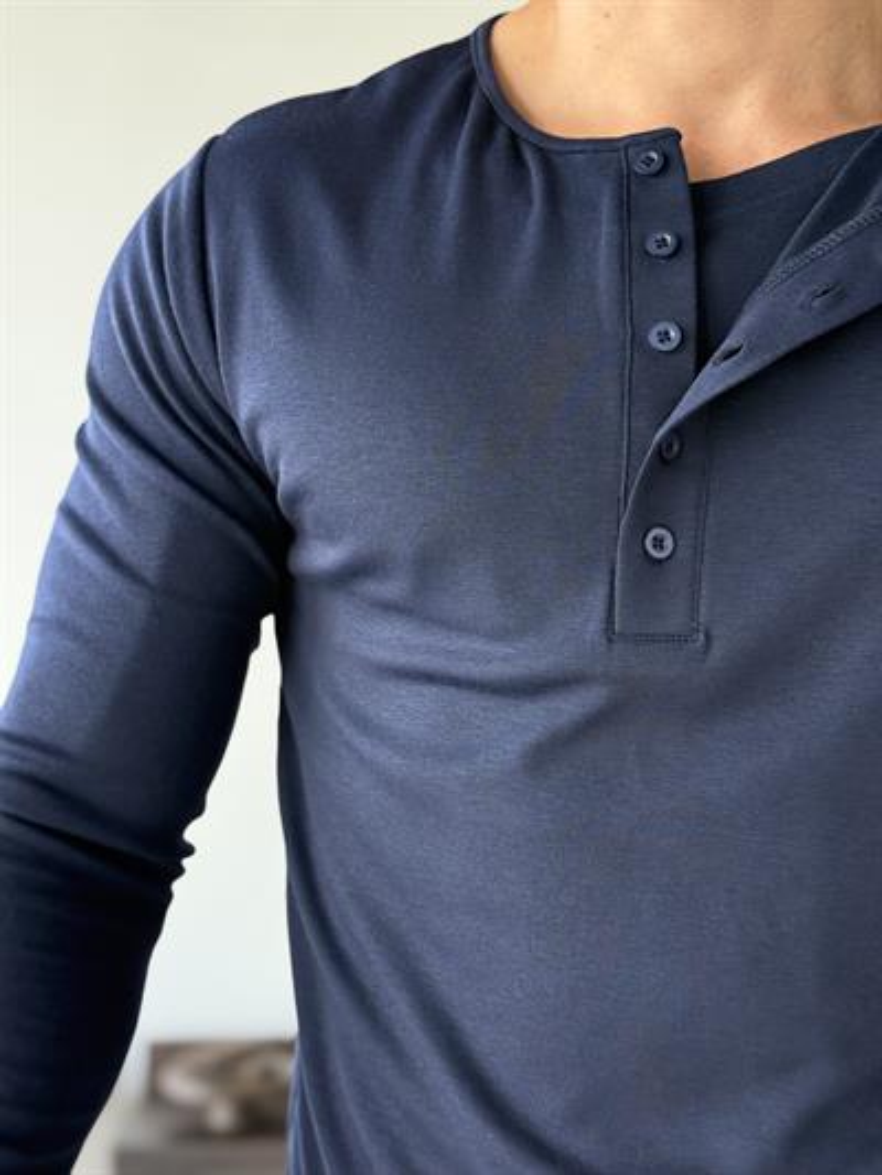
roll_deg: +0.1
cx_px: 441
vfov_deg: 39.6
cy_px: 588
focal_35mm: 48
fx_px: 1630
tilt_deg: +2.0
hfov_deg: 30.3
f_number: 1.78
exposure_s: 1/236
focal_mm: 6.76
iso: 125
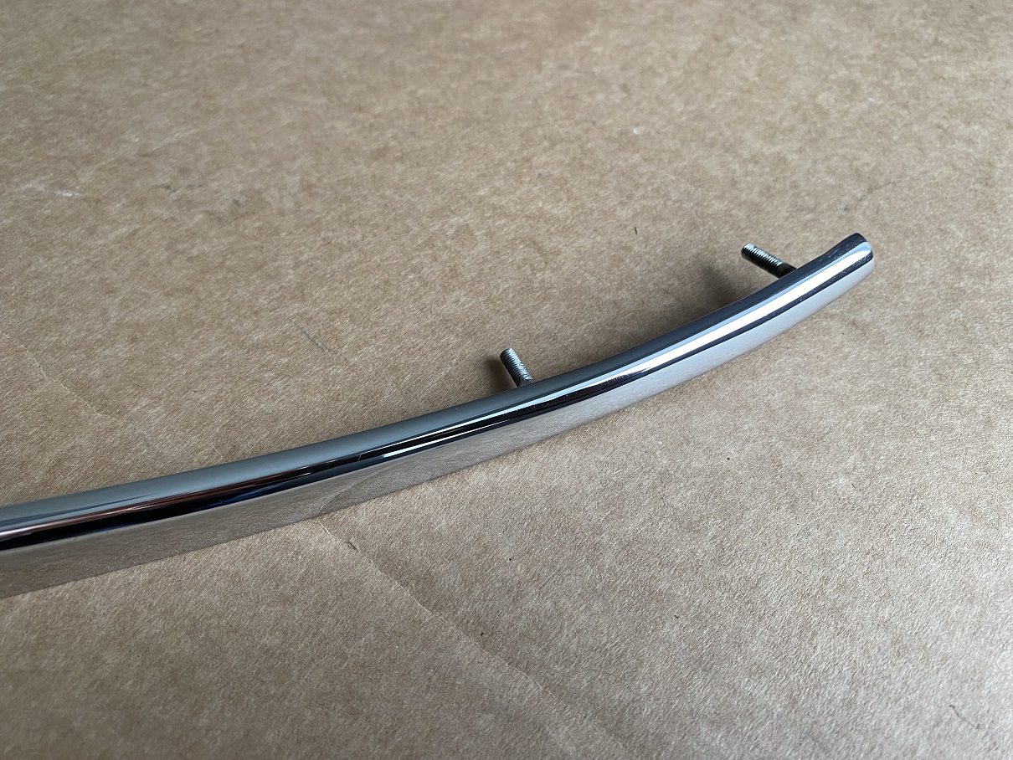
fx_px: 761
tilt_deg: -48.9
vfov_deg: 53.1
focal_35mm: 26
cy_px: 380
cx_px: 506
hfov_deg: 67.3
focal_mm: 4.25
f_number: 1.8
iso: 125
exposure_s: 1/94
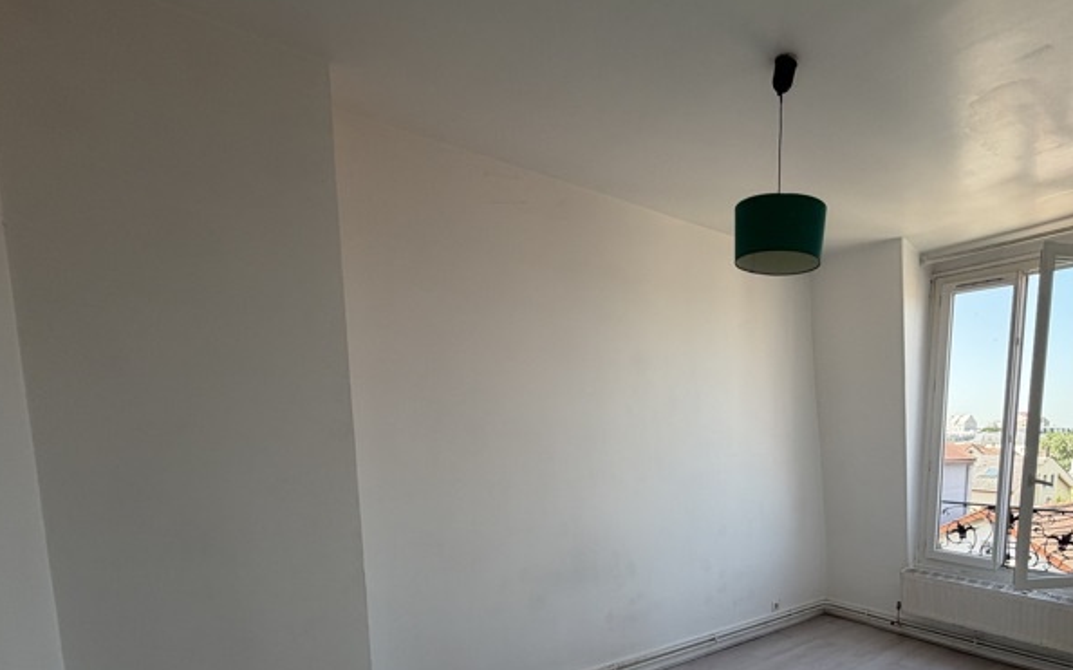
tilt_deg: -6.5
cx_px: 697
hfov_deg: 82.7
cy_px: 507
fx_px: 585
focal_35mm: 20
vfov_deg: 56.5
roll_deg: -0.6
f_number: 2.2
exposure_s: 1/168
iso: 64
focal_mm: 2.22
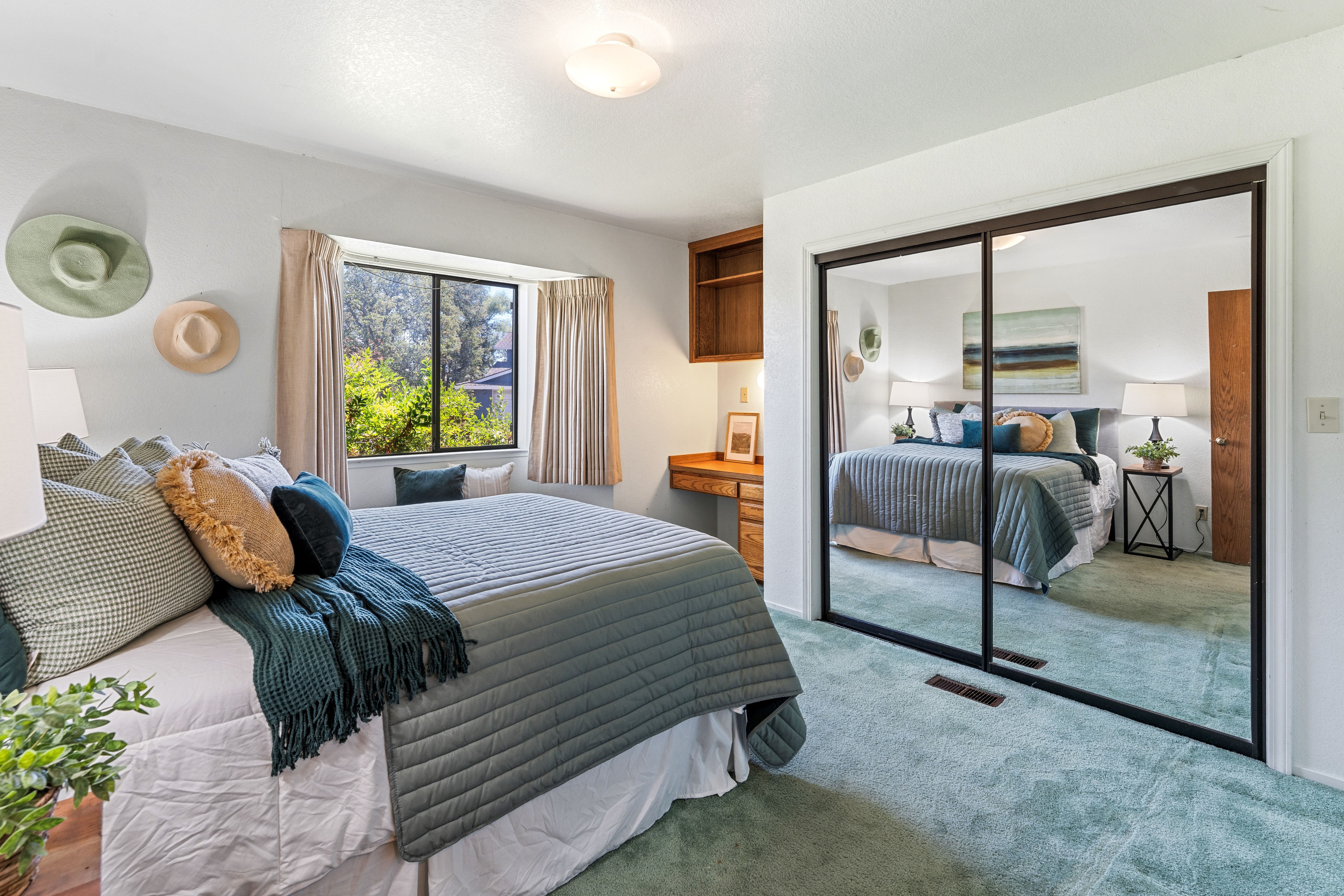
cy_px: 448
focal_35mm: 16
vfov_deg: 73.7
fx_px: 597
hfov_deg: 96.7
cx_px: 672
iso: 320
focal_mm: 16
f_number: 8
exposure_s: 1/3
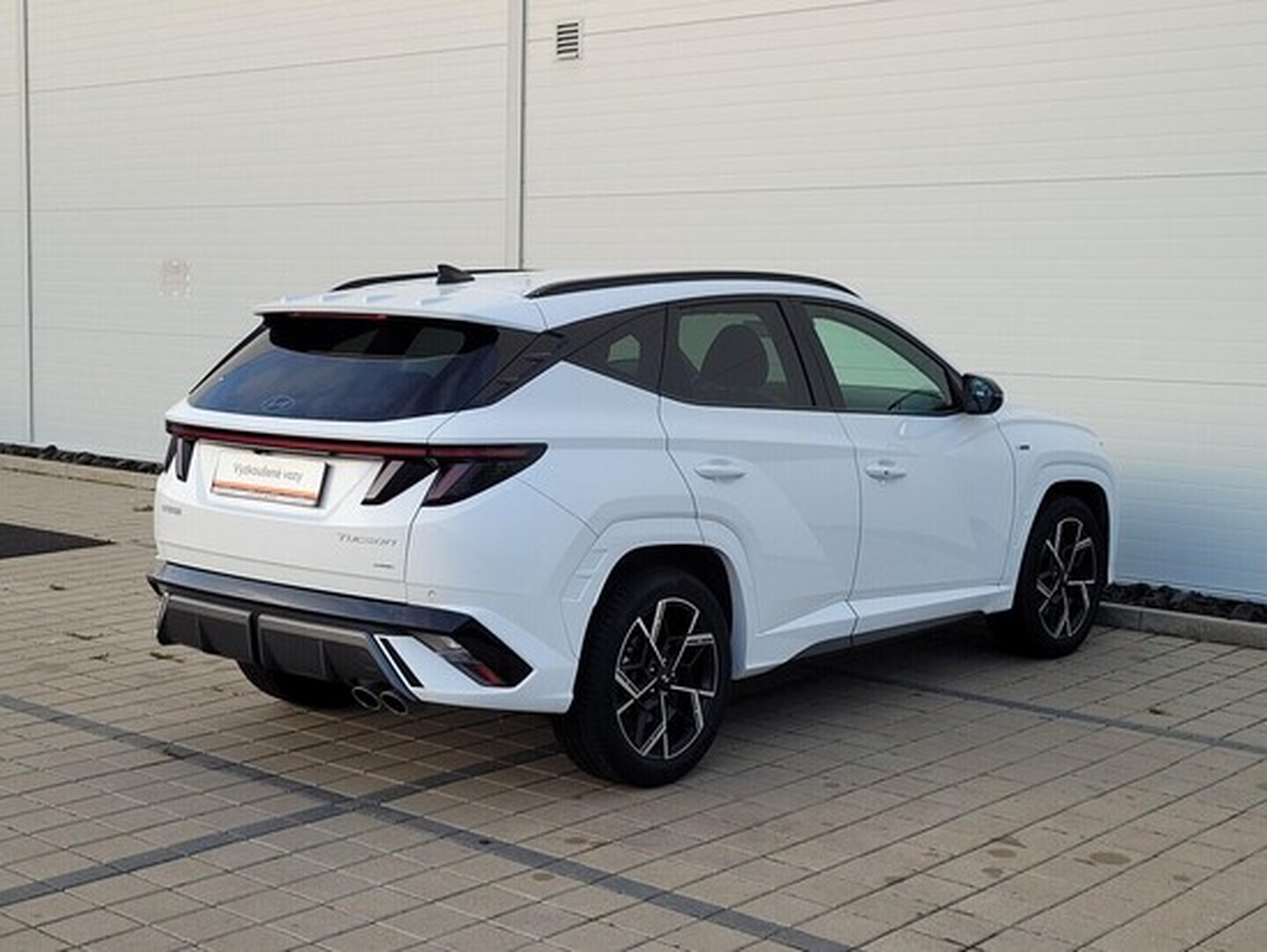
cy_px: 476
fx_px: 952
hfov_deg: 67.3
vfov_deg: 53.1
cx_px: 634
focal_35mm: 26
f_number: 1.8
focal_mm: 5.4
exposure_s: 1/145
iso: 40
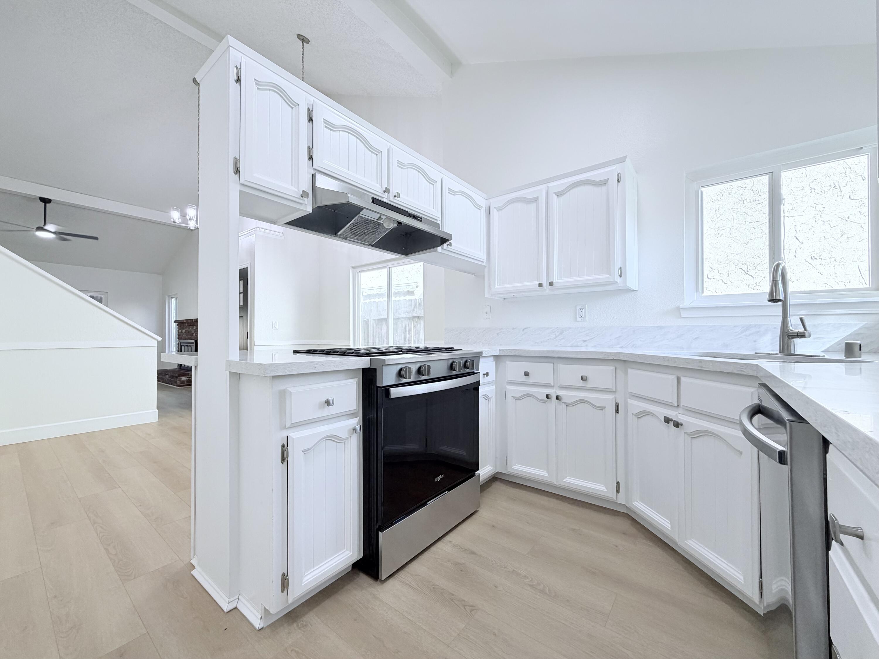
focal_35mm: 14
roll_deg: +0.4
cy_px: 330
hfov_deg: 102.1
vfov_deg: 85.7
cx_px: 440
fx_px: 356
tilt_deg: +0.9
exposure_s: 1/120
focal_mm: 2.22
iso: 160
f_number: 2.2
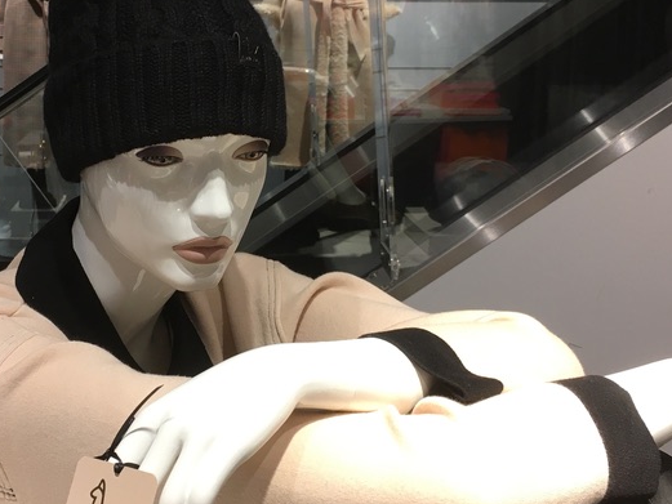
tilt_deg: -13.1
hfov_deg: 33.5
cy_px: 219
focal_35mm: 57
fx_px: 1107
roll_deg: -1.3
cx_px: 233
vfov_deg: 25.6
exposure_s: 1/33
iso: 25
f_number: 2.2
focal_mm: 4.15
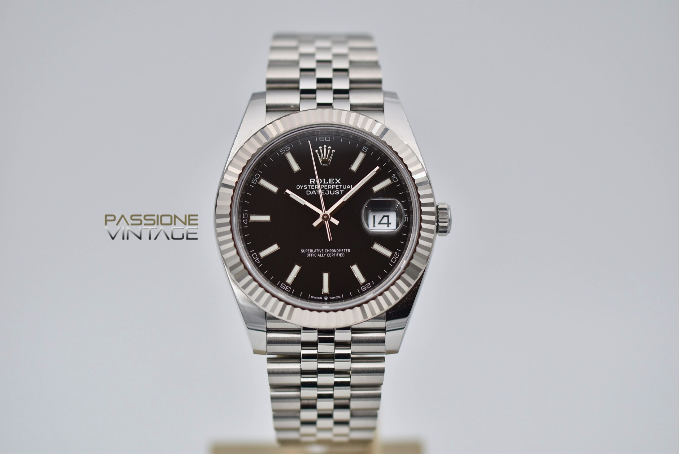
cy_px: 227
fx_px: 2548
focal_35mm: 135
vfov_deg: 10.2
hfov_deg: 15.2
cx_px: 340
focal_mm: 90
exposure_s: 1/125
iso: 100
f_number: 3.3
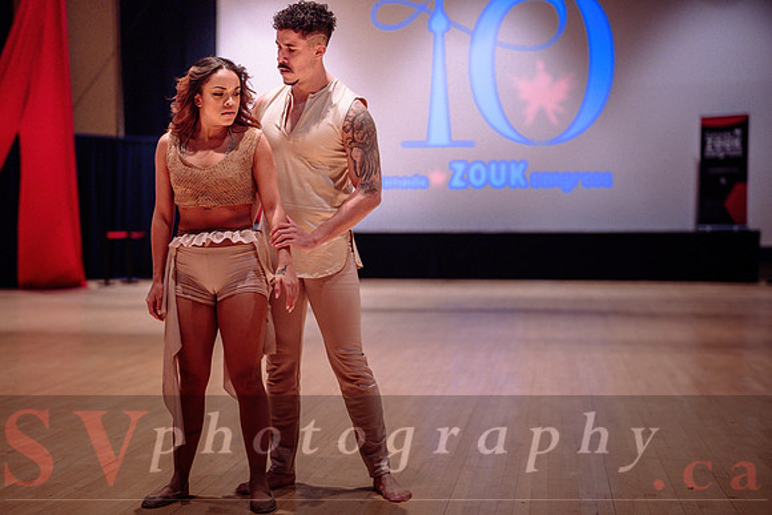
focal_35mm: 55
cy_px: 282
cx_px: 349
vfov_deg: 24.7
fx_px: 1175
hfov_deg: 36.3
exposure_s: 1/320
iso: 1600
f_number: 1.4
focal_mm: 50
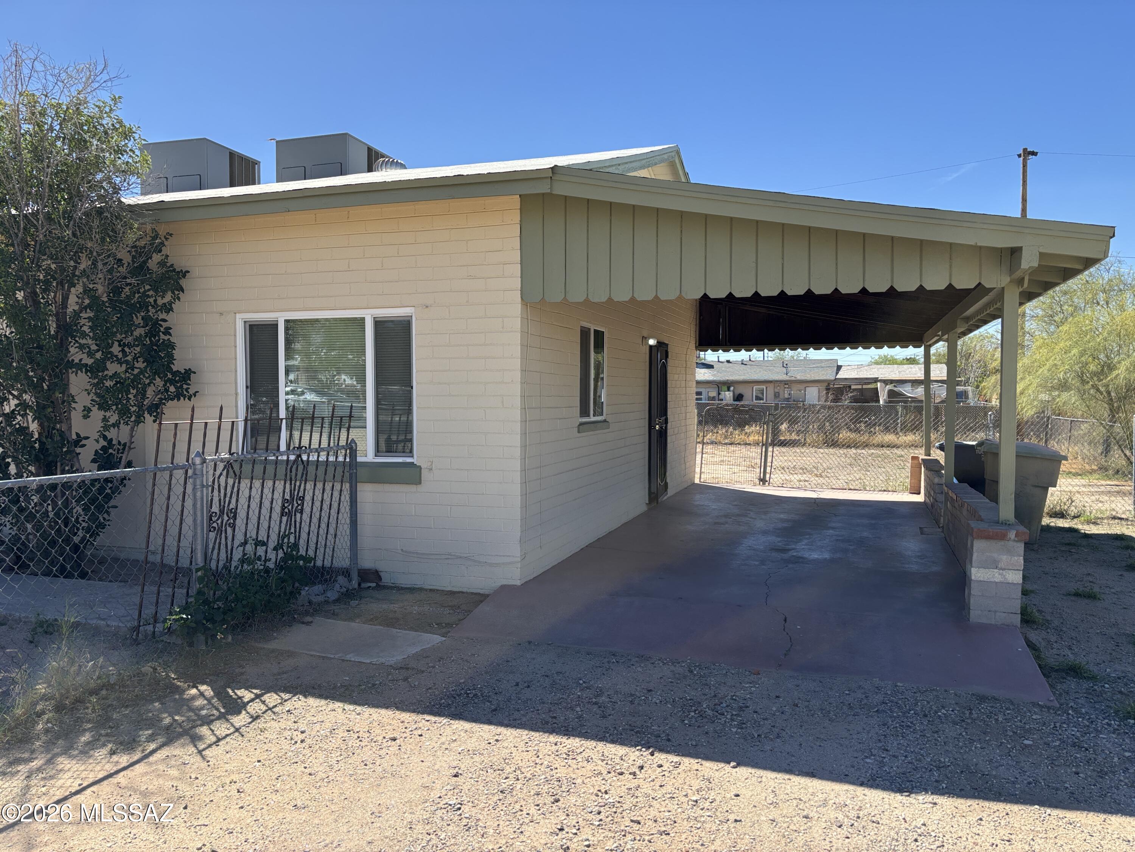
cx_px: 568
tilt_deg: -2.4
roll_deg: +0.3
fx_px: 852
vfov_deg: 53.1
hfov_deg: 67.3
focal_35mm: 26
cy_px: 426
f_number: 1.6
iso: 50
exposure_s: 1/2151
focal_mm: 5.96
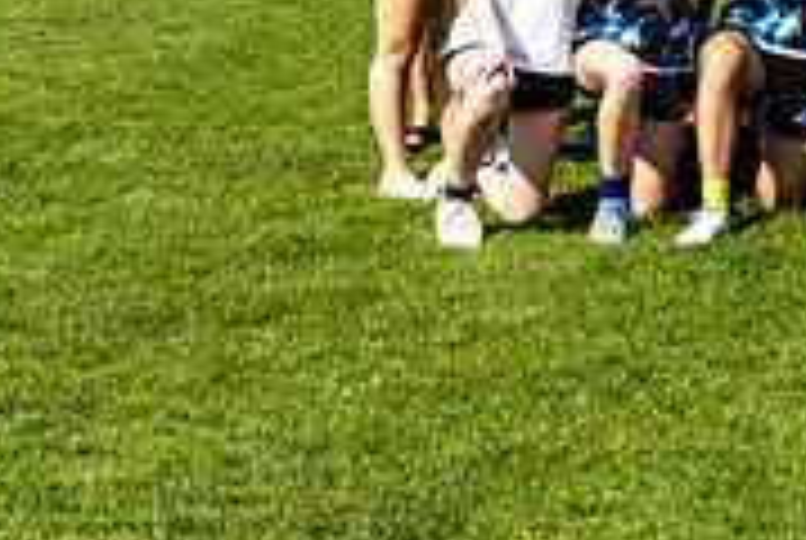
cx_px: 1243
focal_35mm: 123
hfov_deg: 15.3
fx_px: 2758
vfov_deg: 10.9
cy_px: -155
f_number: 6.3
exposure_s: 1/640
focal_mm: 38
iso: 110
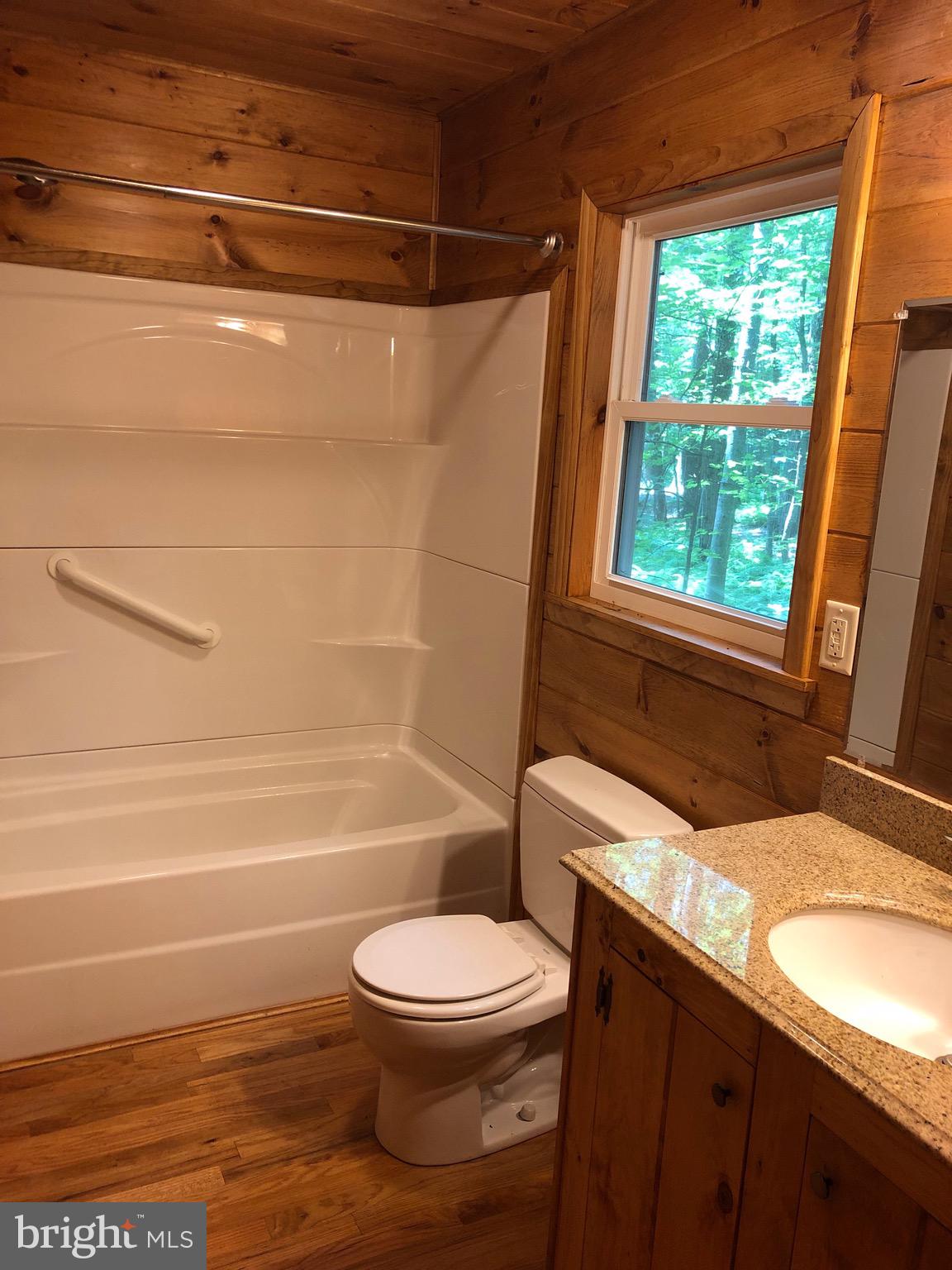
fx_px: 1027
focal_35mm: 28
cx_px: 476
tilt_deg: -11.1
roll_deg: -3.5
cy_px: 635
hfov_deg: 49.7
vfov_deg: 63.4
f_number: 1.8
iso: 50
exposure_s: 1/15
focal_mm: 3.99
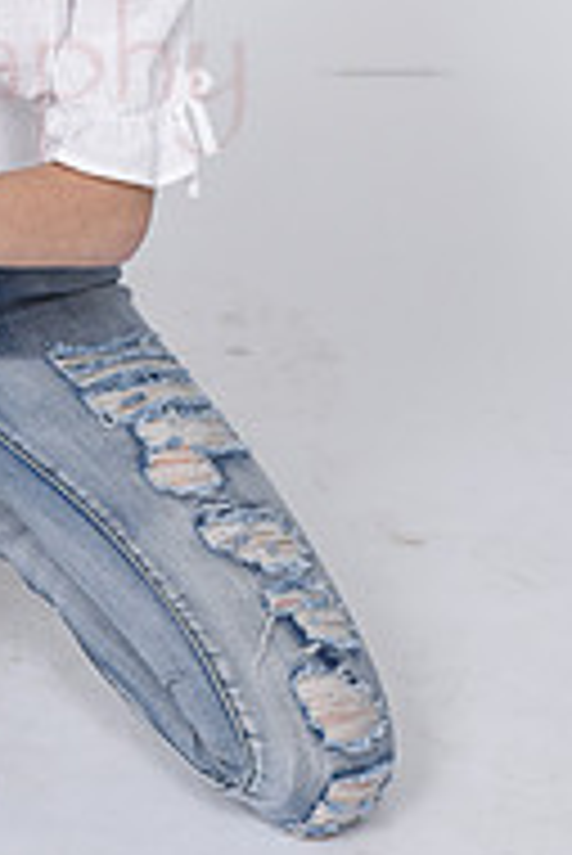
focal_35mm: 168
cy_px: -81
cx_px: -128
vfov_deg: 12.0
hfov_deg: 8.1
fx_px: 3996
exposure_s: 1/125
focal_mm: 55
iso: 160
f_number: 9
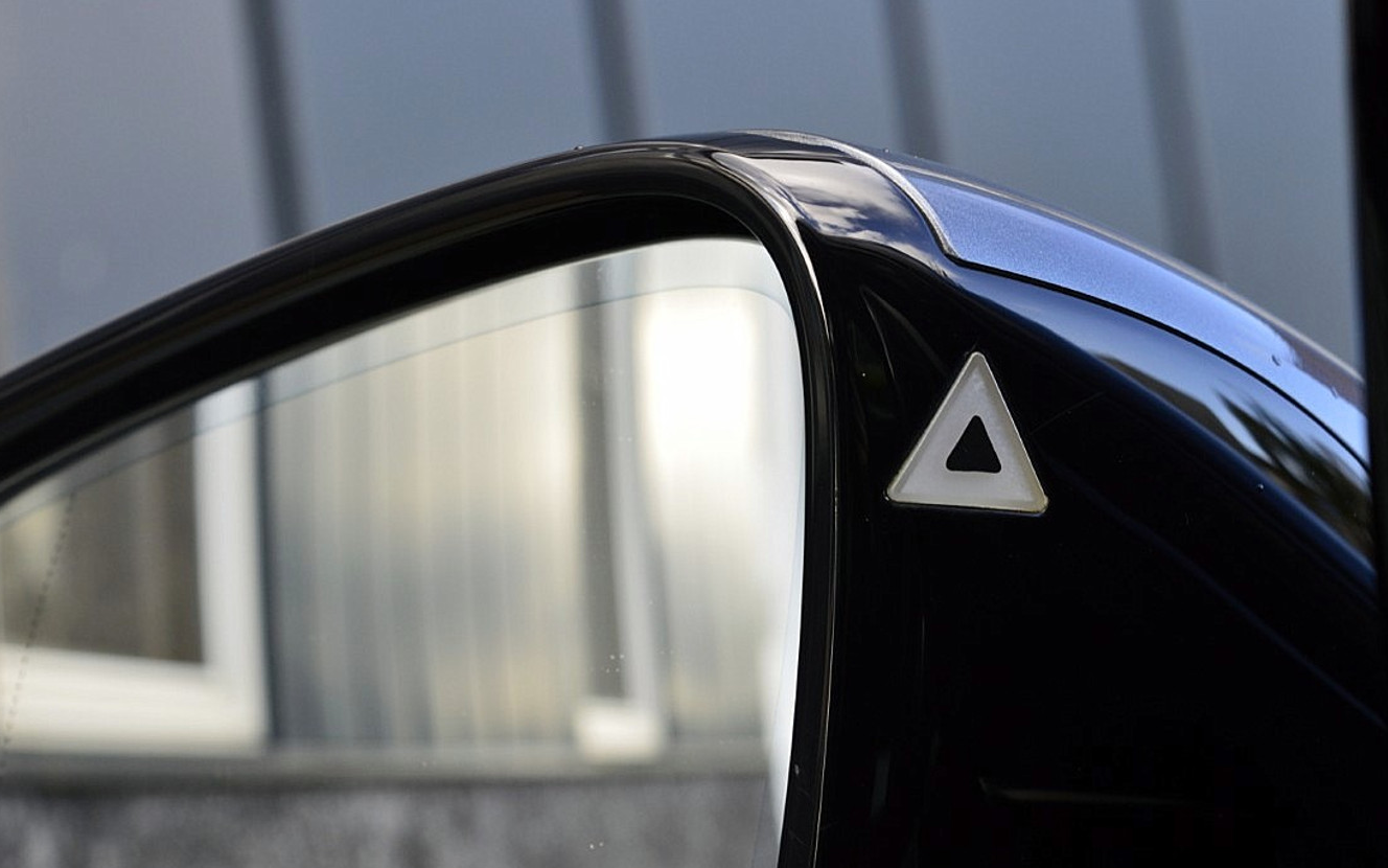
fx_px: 3349
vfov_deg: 14.8
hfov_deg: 23.4
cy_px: 461
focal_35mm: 89
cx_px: 709
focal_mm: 55
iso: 400
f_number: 8
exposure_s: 1/80
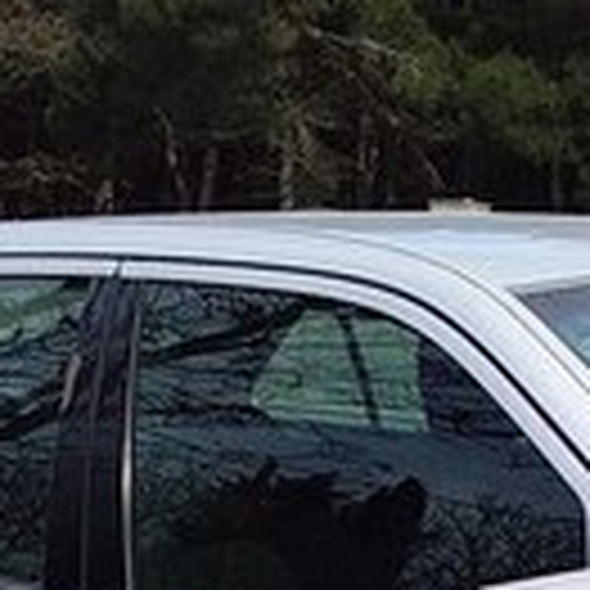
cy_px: 901
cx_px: 576
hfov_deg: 16.4
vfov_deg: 15.4
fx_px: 2005
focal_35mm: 104
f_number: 2.2
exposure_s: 1/806
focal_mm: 3.3
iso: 40
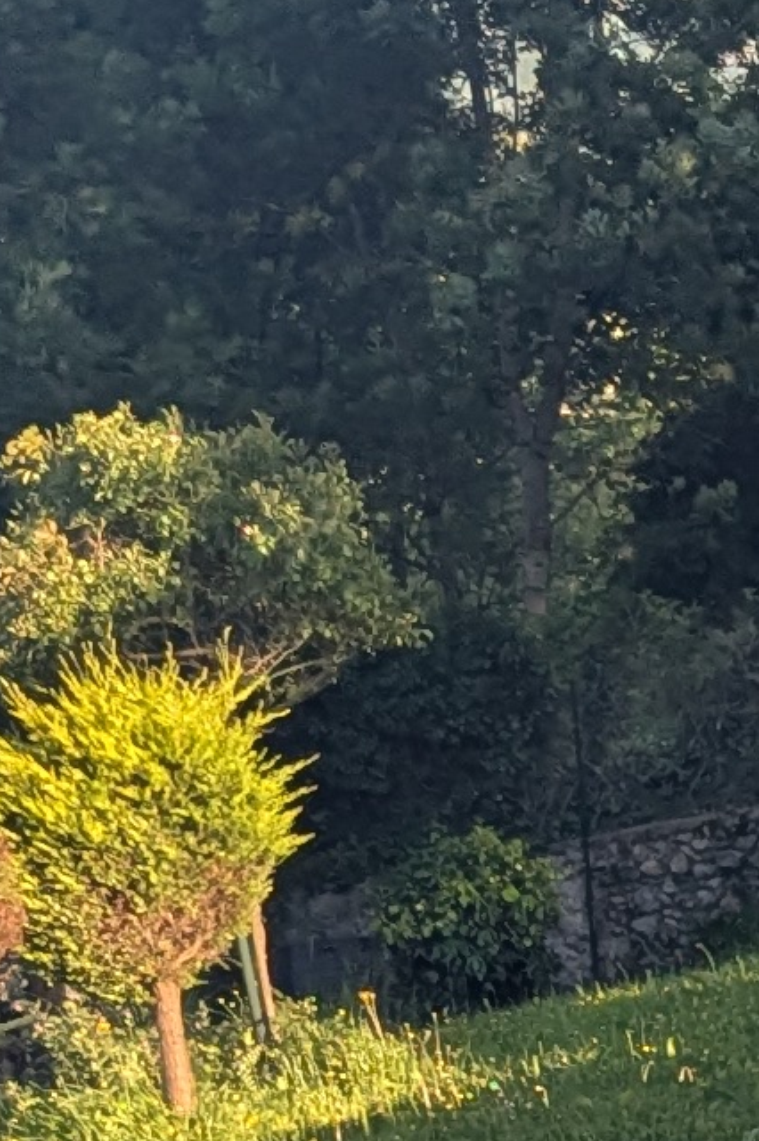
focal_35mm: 177
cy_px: 1287
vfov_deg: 11.4
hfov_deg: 7.2
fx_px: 5603
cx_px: 1958
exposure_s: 1/835
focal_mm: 4.38
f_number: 1.73
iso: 49
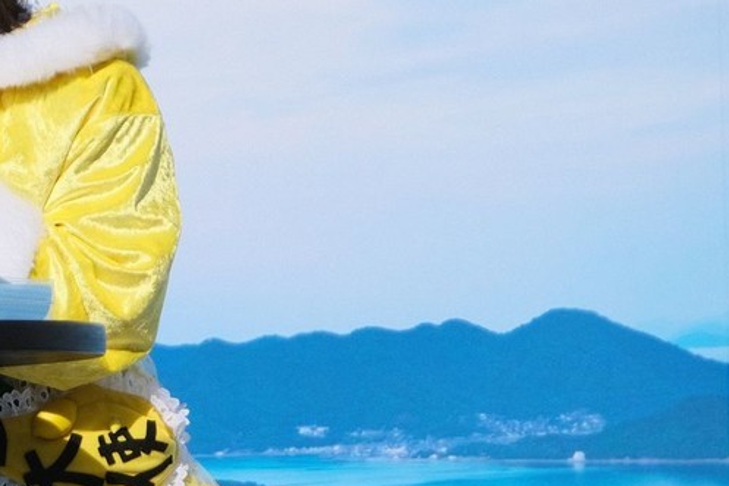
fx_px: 8502
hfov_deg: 4.9
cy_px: 294
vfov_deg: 3.3
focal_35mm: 420
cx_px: -37
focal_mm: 116.1
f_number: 5.6
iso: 640
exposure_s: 1/3800
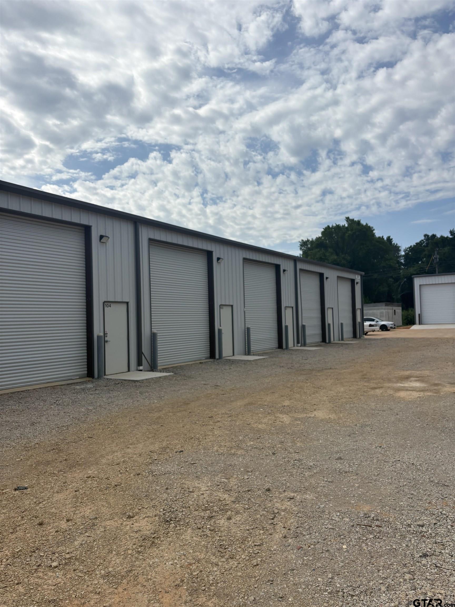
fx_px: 456
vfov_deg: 67.3
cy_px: 304
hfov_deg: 53.1
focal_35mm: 26
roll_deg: +1.8
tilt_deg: +2.4
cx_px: 228
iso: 50
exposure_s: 1/6329
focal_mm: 5.96
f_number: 1.6
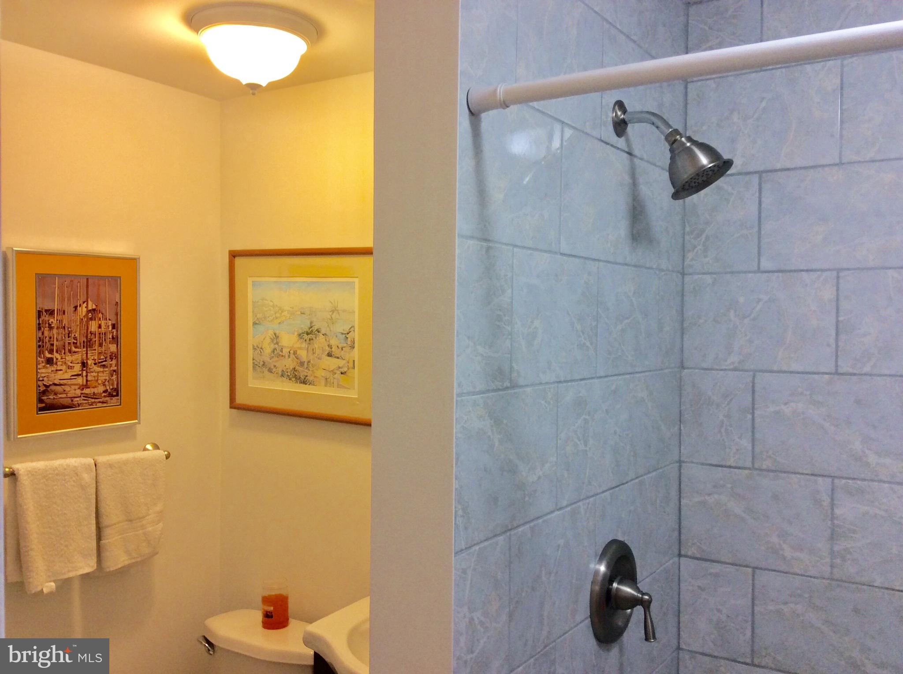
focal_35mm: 32
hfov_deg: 56.9
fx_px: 833
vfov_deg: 44.0
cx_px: 452
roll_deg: +0.2
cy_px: 337
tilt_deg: -1.7
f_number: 2.4
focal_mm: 3.3
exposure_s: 1/40
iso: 40
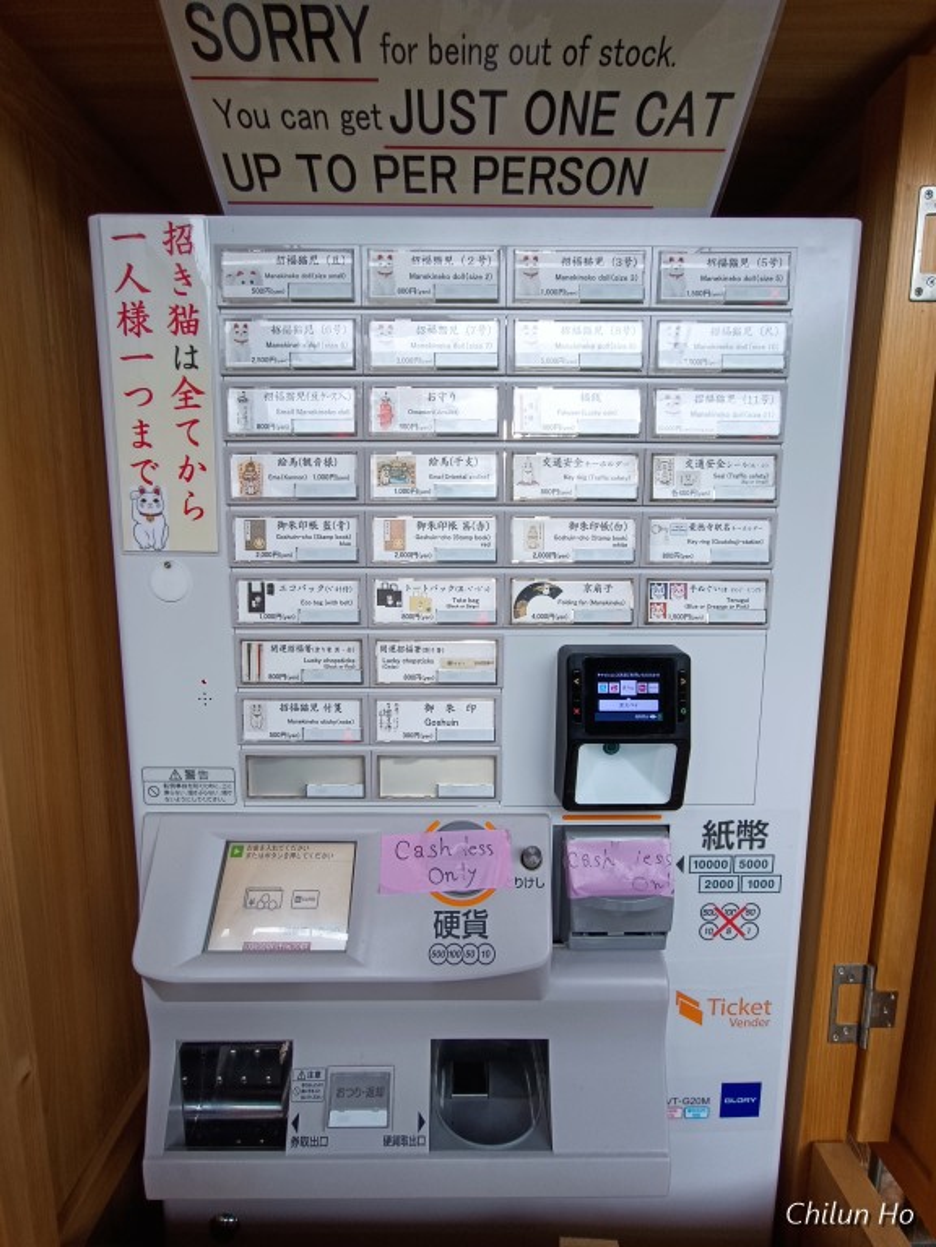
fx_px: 577
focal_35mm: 16
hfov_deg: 78.1
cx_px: 468
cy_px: 624
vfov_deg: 94.5
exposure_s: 1/100
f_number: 2.2
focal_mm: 1.66
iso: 71
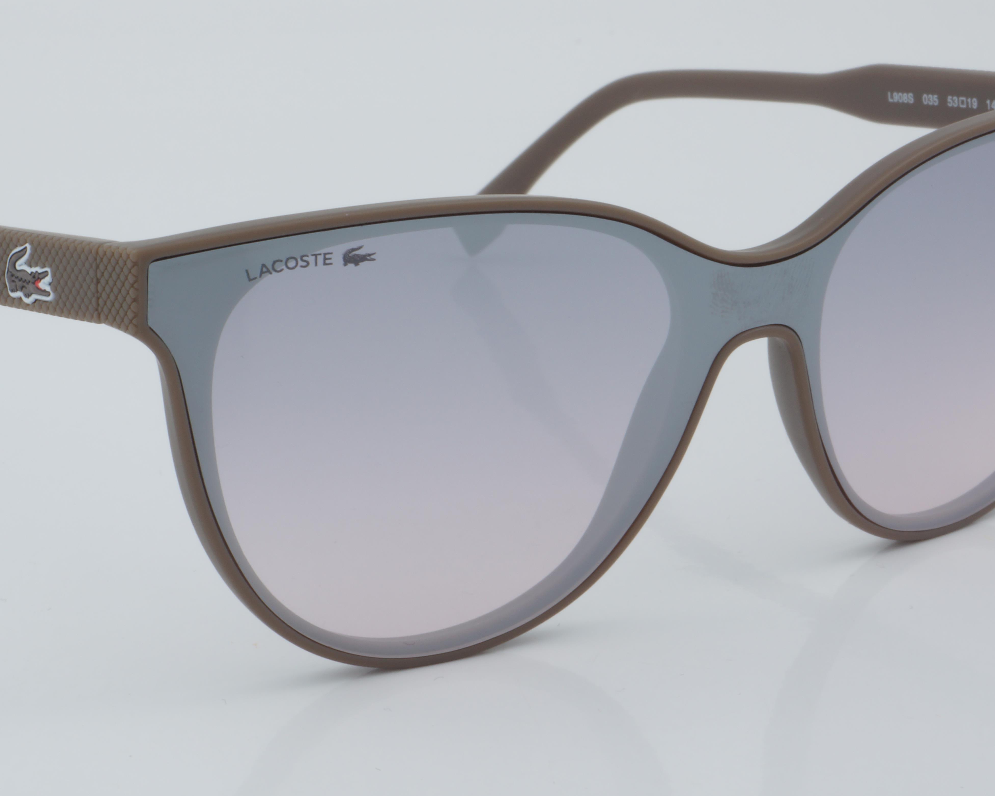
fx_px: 3180
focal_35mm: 108
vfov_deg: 14.3
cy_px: 344
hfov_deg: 17.8
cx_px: 446
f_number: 32
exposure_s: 1/4
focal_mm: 50
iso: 100
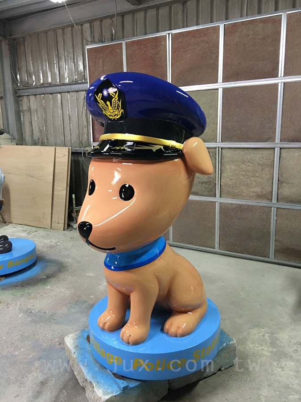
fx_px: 336
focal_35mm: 29
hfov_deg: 48.2
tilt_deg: -11.2
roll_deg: +1.1
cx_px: 150
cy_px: 201
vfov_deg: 61.7
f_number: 2.2
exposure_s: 1/8
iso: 100
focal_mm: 4.15
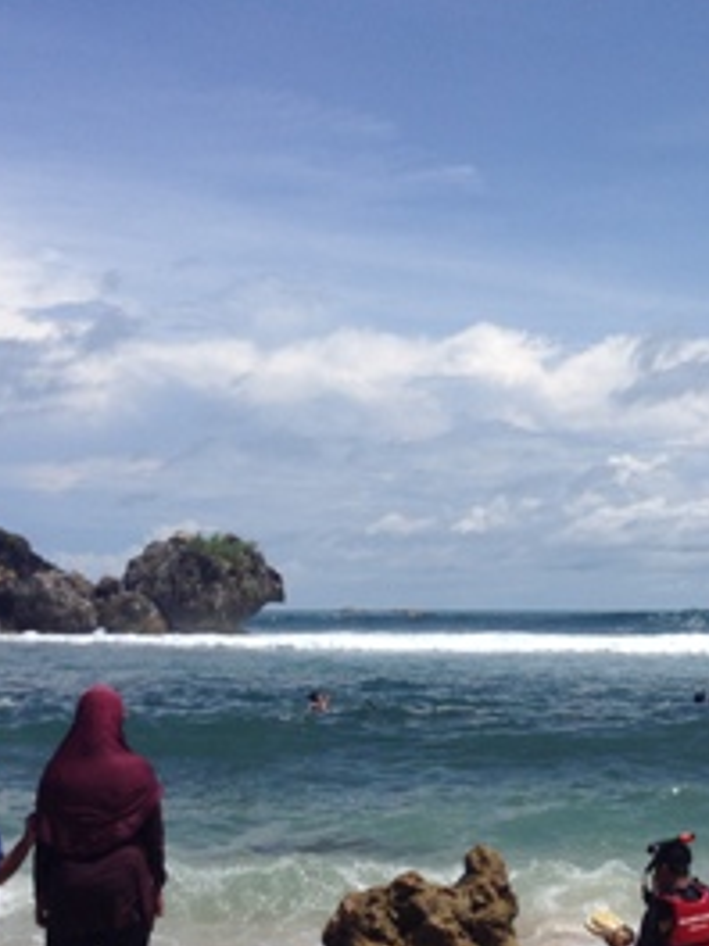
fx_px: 1529
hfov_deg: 25.6
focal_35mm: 56
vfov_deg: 34.3
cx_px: 580
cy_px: 439
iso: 25
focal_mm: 3.3
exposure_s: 1/2519
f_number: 2.4
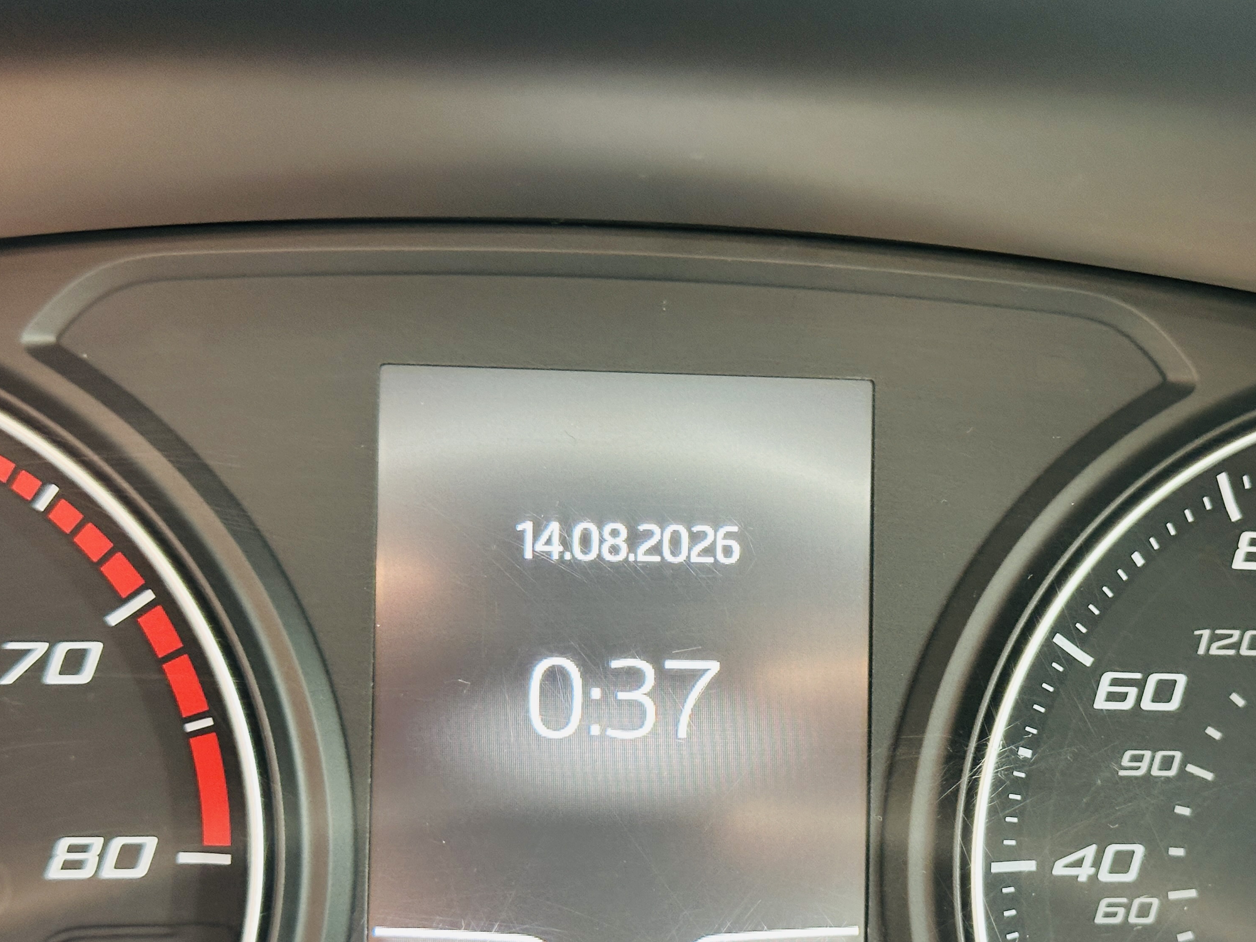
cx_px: 828
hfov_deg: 29.6
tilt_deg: -21.4
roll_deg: -5.2
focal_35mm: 65
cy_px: 604
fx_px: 2359
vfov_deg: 22.5
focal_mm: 6.86
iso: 250
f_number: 1.78
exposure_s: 1/44
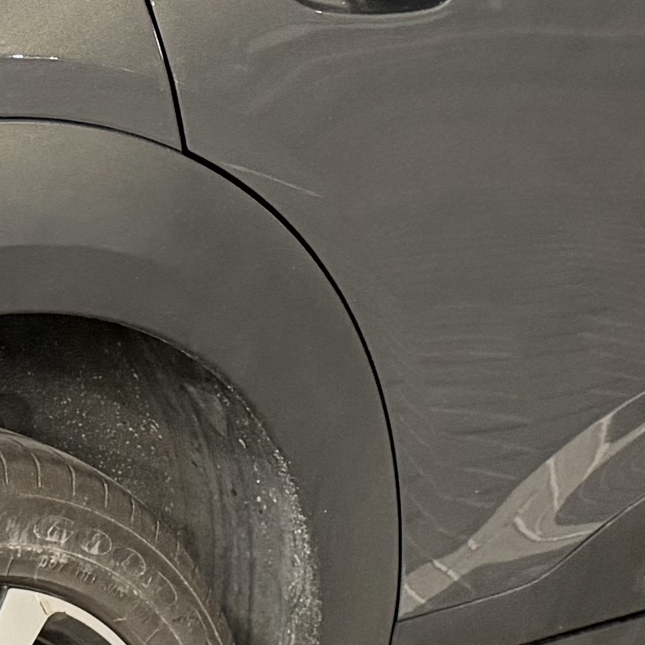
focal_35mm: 122
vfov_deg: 14.3
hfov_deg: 14.1
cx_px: -8
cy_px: 366
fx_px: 2572
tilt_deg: -16.4
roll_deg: +1.3
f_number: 1.78
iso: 640
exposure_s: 1/40
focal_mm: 6.76
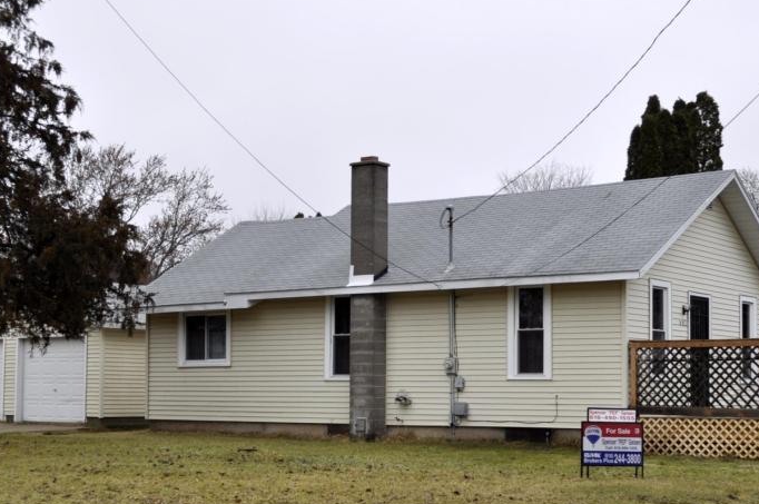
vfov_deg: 22.1
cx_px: 422
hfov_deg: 32.9
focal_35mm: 61
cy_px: 322
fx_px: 1285
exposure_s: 1/160
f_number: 6.3
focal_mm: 24
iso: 200
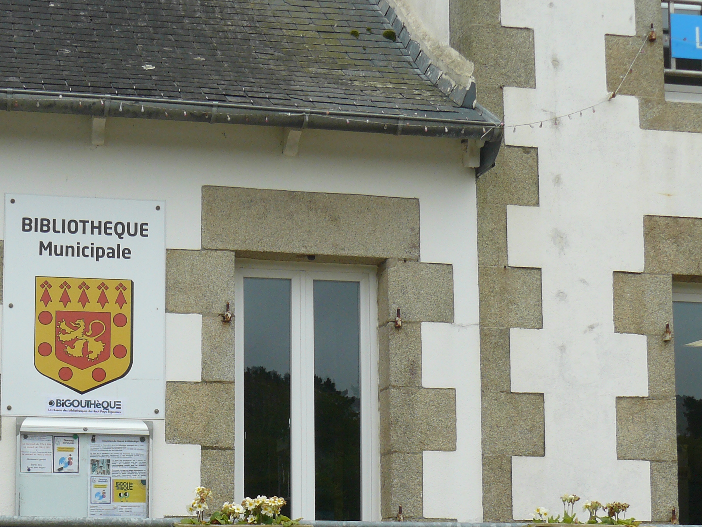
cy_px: 427
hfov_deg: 26.3
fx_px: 1480
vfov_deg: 19.9
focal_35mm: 73
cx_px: 171
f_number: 4.5
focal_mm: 7.1
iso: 100
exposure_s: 1/250
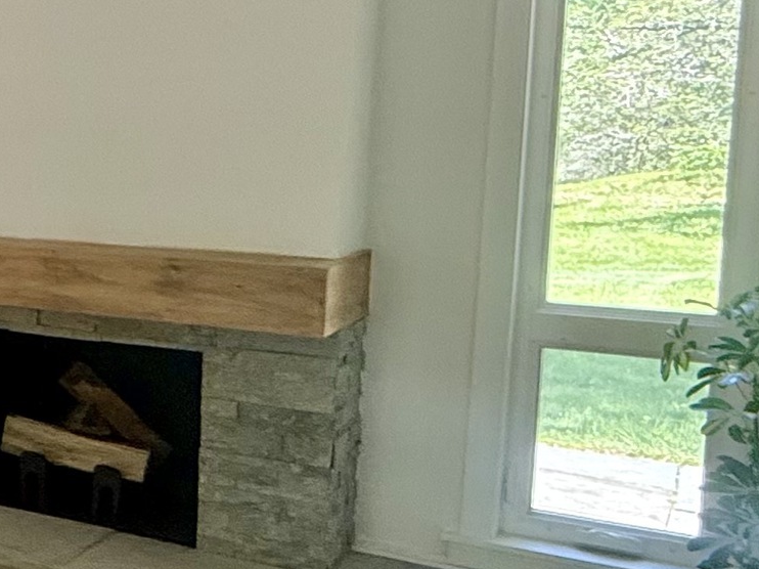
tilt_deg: -6.1
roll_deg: +1.0
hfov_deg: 22.8
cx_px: -530
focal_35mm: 58
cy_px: 237
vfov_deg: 25.2
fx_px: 1271
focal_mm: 2.22
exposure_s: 1/120
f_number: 2.2
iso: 200
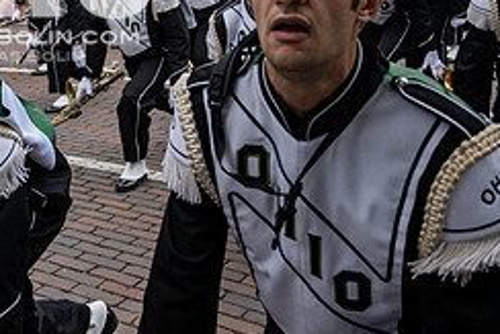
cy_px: -36
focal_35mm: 57
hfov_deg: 32.2
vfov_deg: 22.4
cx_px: -2
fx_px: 792
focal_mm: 24
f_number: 4
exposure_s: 1/1600
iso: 500
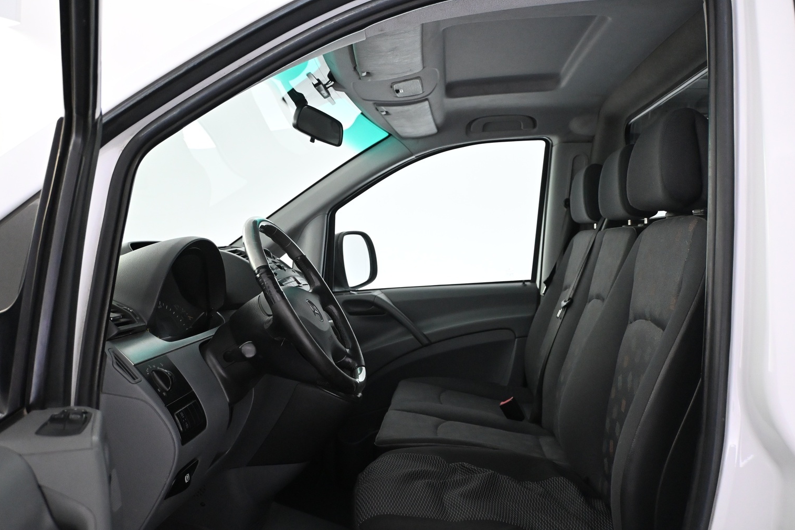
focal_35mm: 31
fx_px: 690
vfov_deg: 42.0
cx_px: 414
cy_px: 283
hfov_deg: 59.8
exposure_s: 1/100
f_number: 3.8
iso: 3200
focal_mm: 19.5
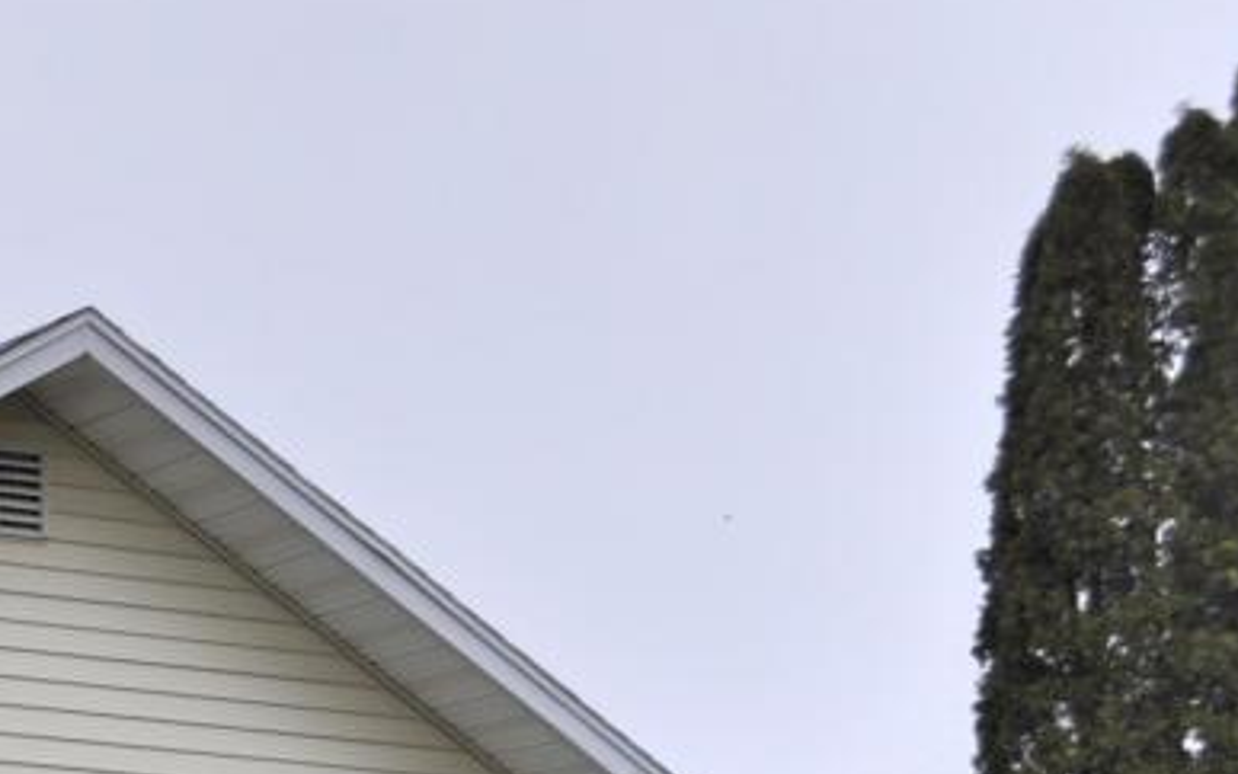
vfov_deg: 8.7
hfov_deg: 13.7
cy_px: 1206
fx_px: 4927
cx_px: -405
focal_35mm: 146
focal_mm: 32
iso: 200
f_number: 6.3
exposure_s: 1/200
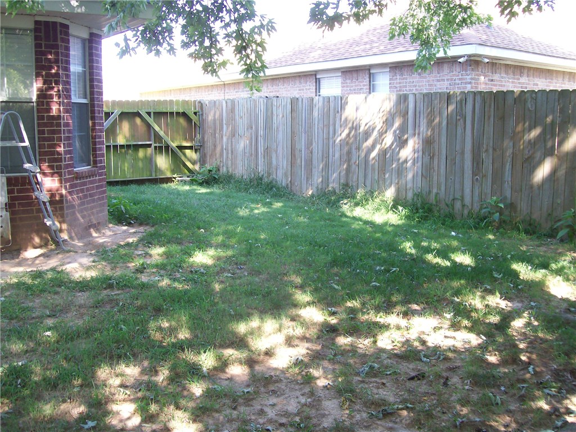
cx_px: 288
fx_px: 599
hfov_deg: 51.4
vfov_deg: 39.7
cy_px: 216
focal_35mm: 36
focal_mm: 6
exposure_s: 1/77.2
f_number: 2.7
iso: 80
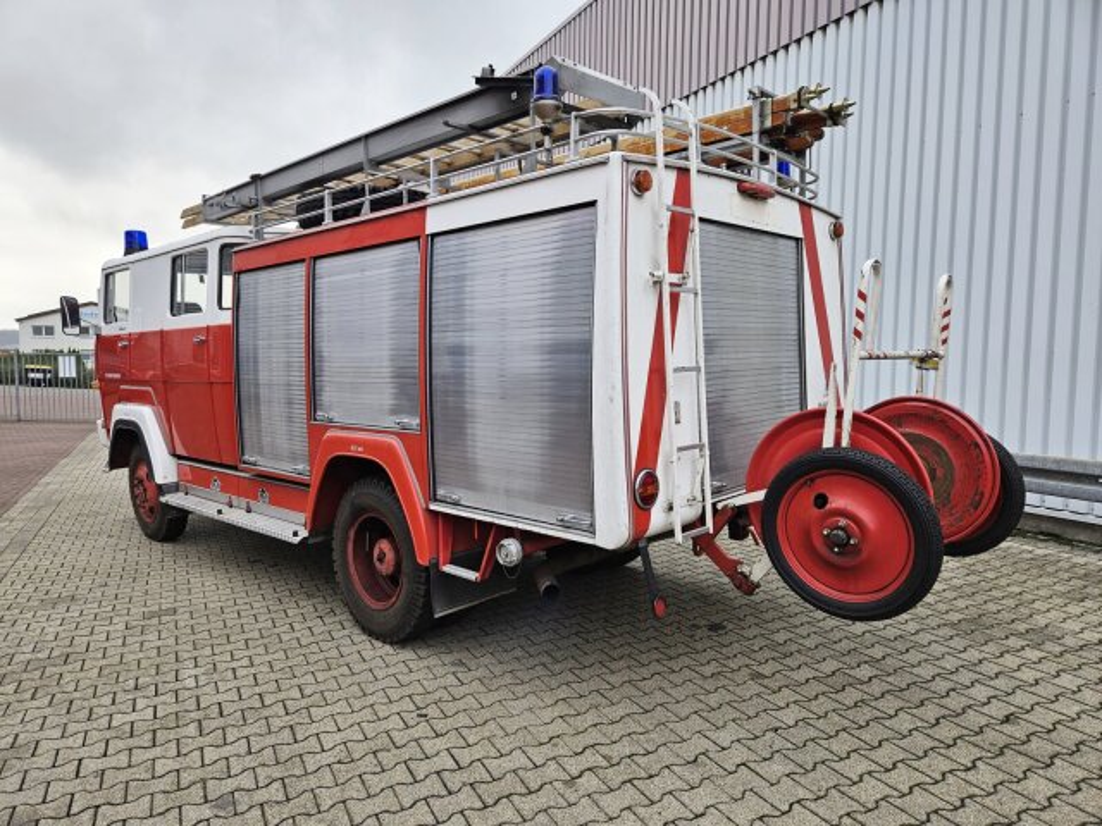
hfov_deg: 73.9
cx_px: 551
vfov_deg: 58.9
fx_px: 732
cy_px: 413
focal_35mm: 23
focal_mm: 5.4
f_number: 1.8
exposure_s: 1/201
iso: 25
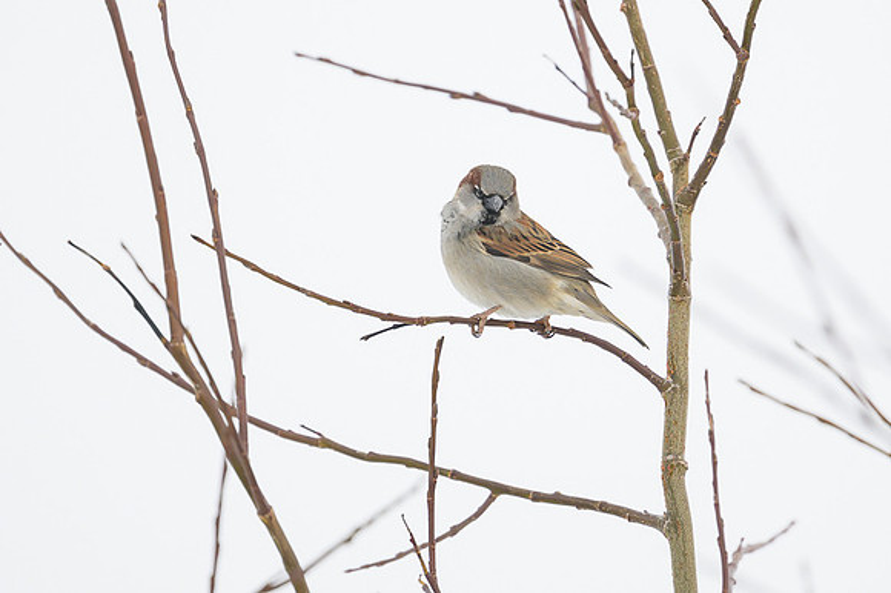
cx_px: 547
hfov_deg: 2.2
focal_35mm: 958
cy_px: 205
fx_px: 23687
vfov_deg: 1.4
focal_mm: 560
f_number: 4
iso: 400
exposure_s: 1/800
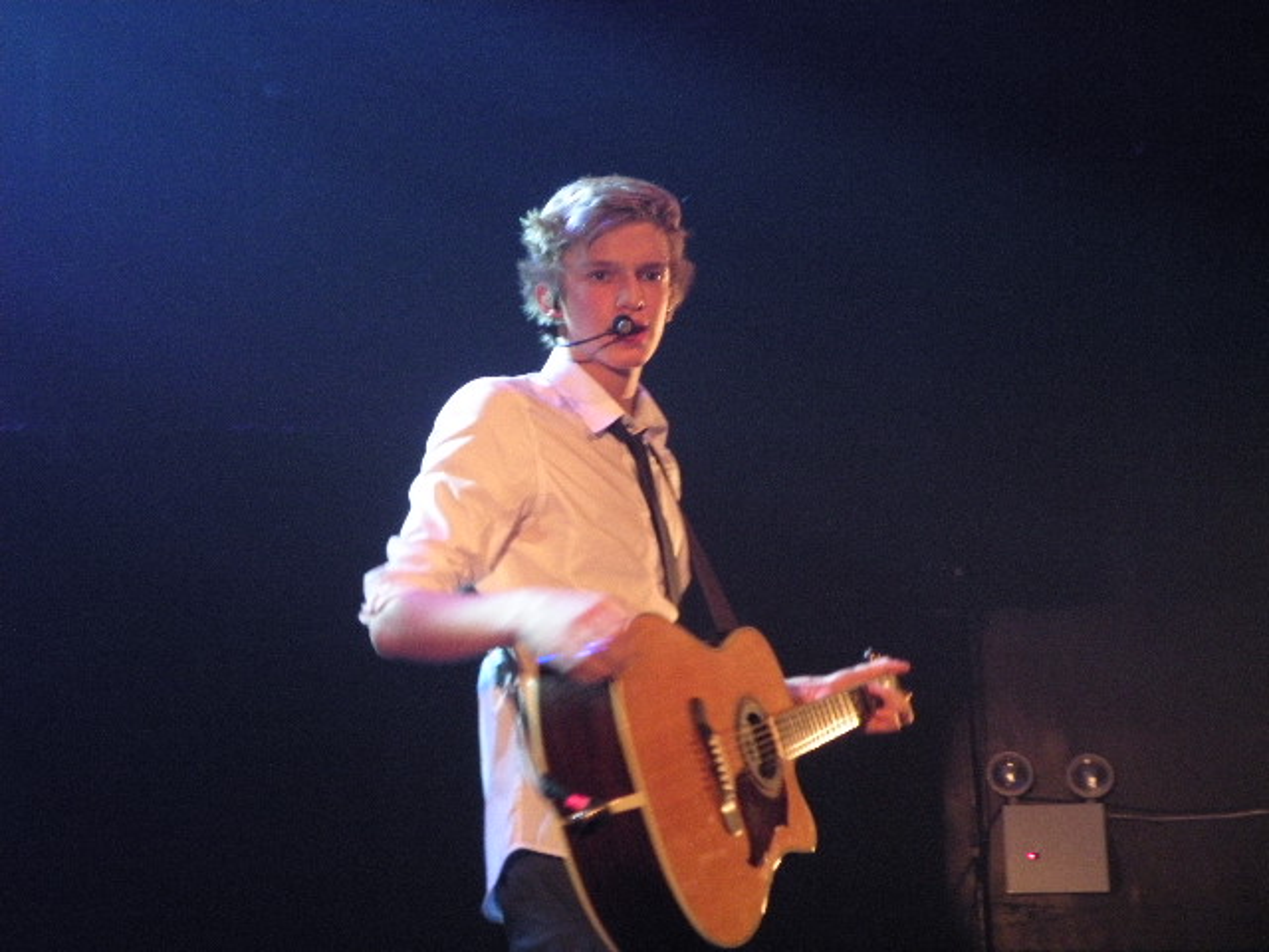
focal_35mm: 93
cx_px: 634
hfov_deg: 21.1
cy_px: 476
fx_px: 3409
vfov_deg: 15.9
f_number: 4
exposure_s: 1/34.7
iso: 400
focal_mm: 16.4
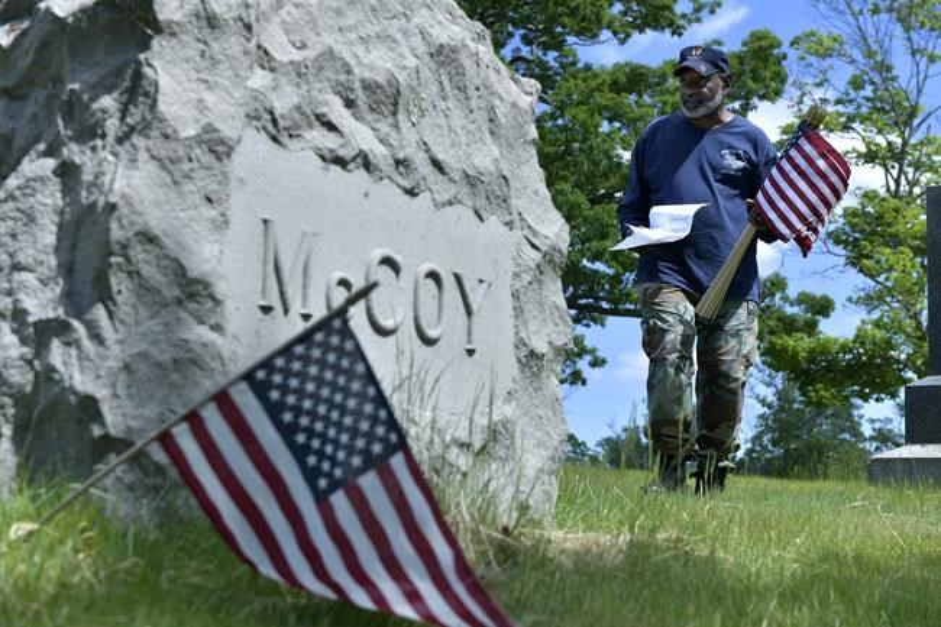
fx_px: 1568
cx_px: 470
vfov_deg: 22.6
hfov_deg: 33.4
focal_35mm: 60
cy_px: 314
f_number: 6.3
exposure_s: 1/500
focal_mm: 60
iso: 80
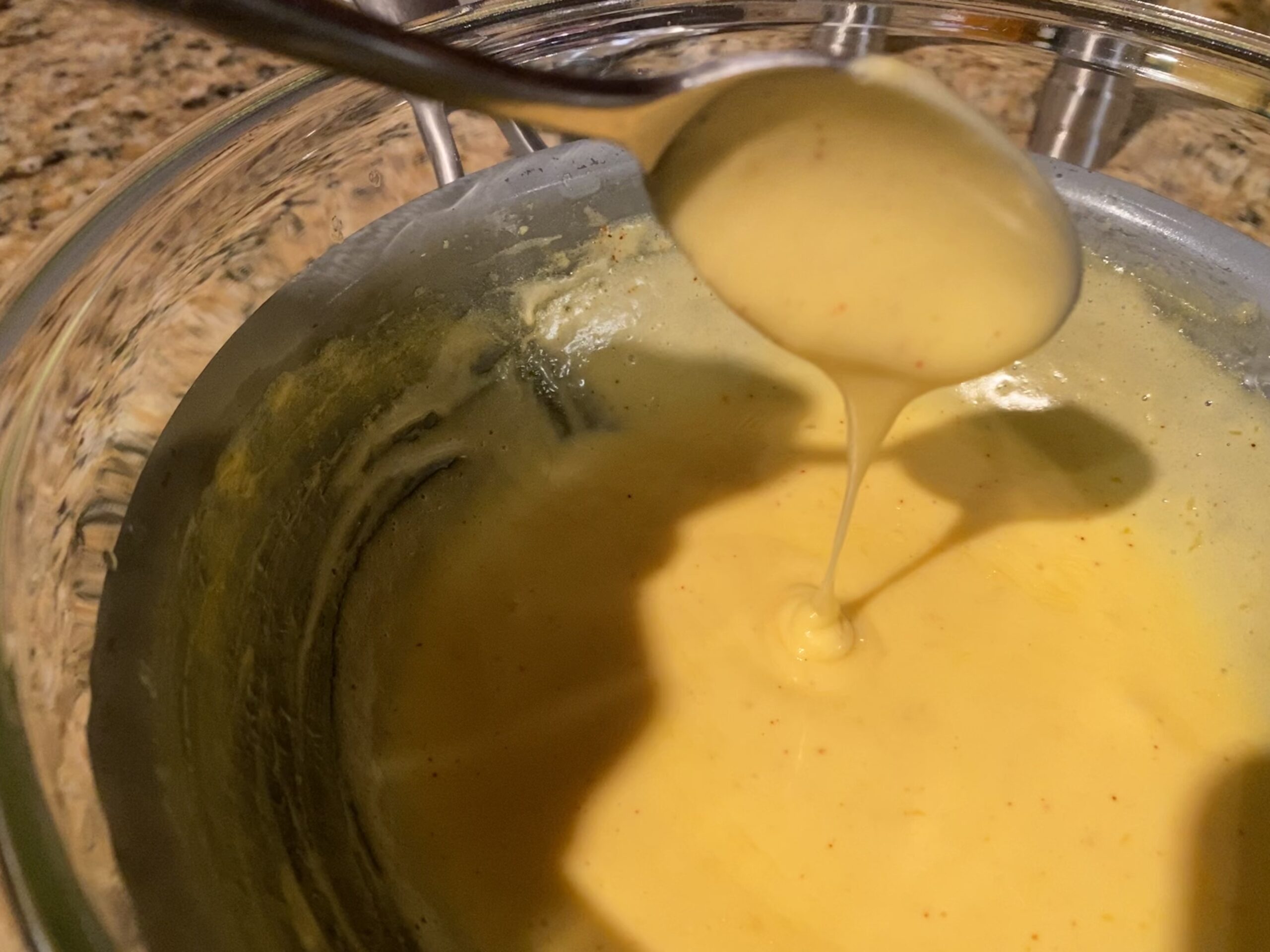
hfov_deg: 67.3
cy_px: 476
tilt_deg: -49.2
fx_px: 954
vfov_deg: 53.1
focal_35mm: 26
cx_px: 635
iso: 320
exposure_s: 1/60
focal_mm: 4.25
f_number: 1.8
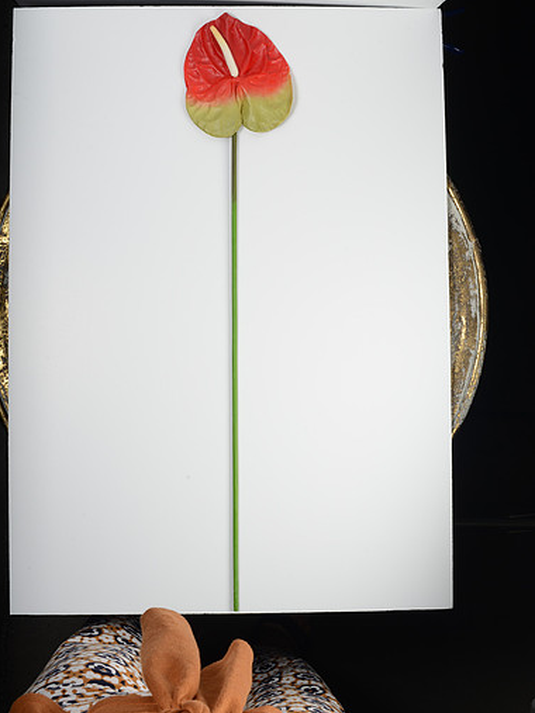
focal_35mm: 55
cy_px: 314
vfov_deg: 34.9
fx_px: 1134
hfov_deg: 26.5
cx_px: 264
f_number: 13
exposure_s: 1/250
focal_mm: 50
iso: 200
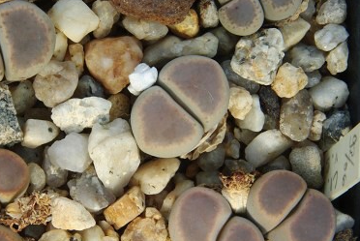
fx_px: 1412
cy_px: 128
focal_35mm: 141
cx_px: 138
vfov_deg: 9.8
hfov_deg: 14.5
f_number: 38
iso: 100
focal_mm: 70
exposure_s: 1
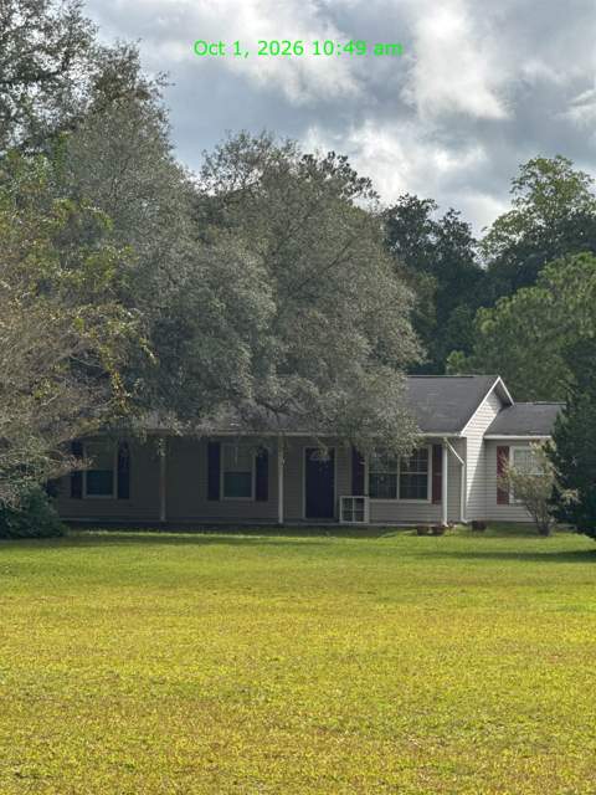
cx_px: 298
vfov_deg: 16.4
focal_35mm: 120
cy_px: 398
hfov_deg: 12.3
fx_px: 2755
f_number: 2.8
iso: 50
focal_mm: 15.66
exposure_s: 1/1130
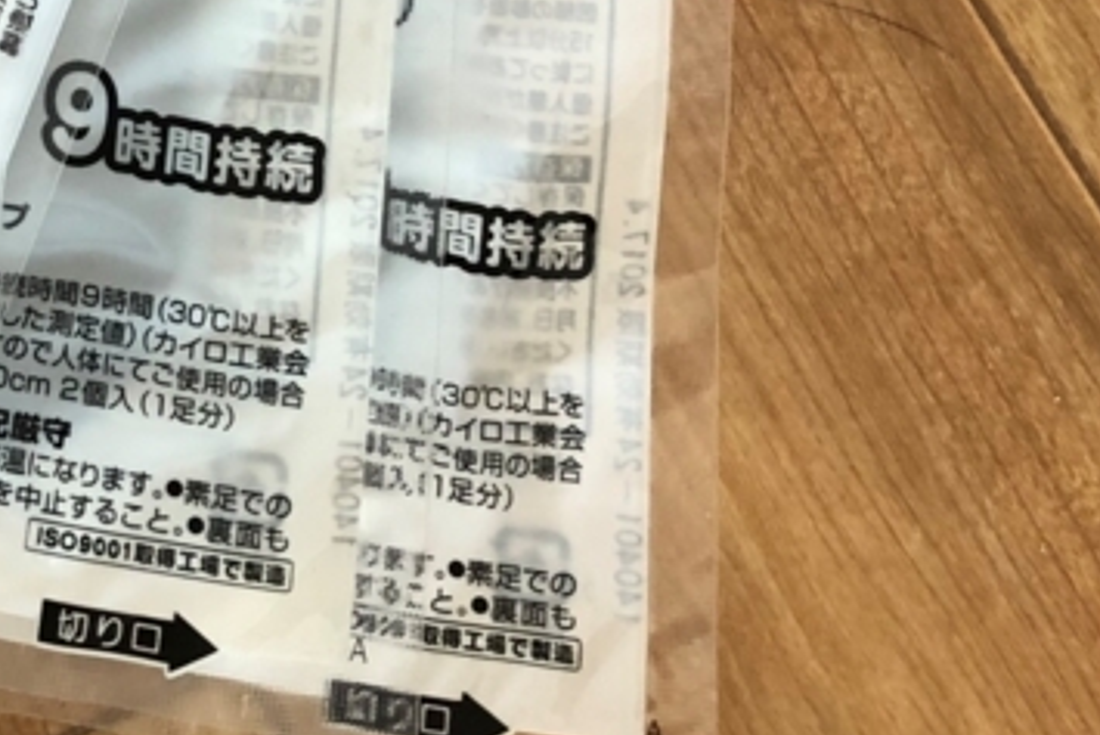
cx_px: -248
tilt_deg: -67.4
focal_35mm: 84
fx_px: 2568
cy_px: -295
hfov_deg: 22.2
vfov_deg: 15.3
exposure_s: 1/20
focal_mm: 4
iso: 40
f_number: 1.8
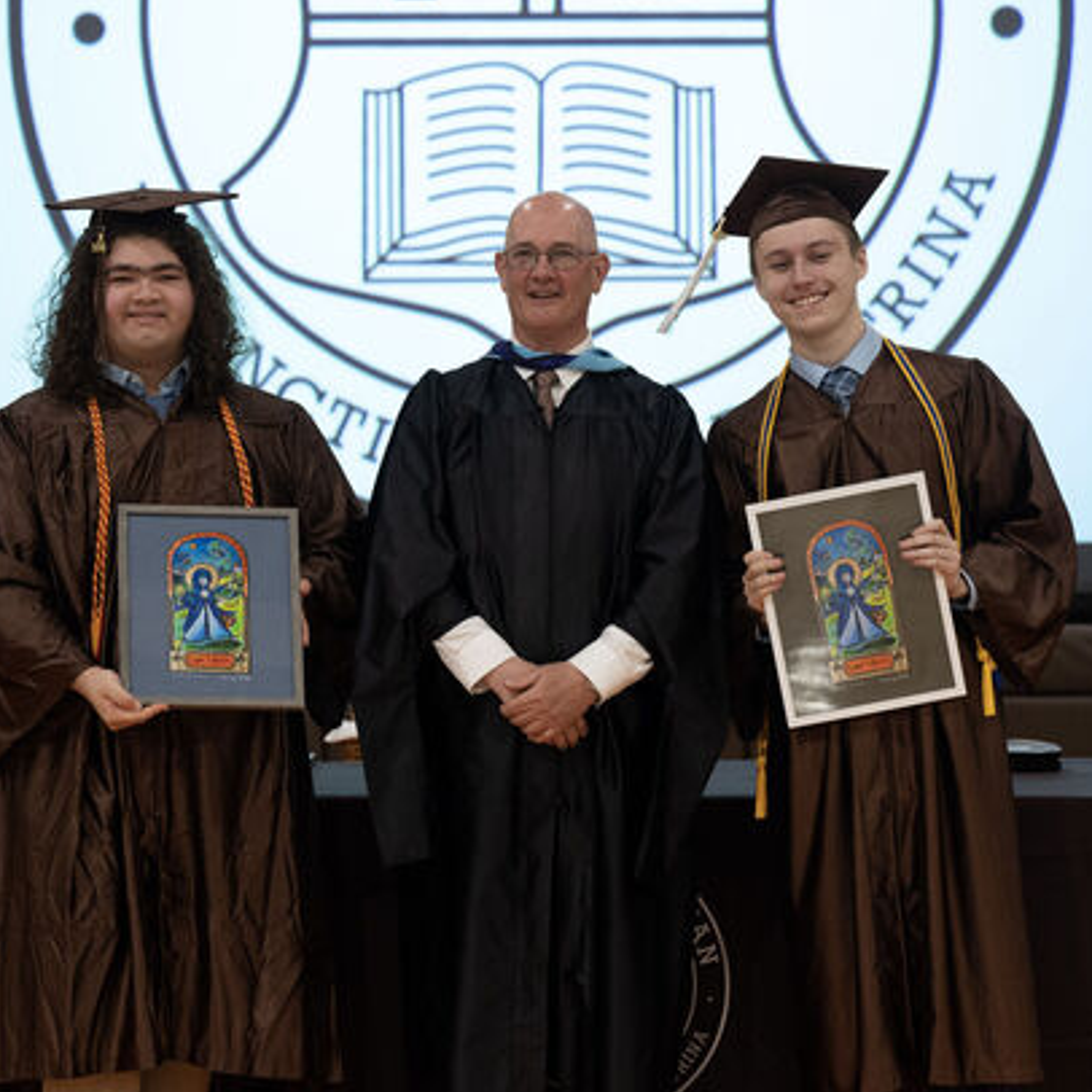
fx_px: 4783
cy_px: 546
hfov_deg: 13.0
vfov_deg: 13.0
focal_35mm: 134
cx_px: 537
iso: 1600
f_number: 4
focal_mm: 104
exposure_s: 1/100
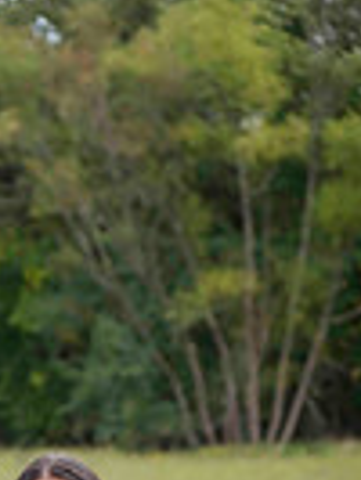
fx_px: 3610
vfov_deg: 7.4
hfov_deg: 5.7
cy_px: 808
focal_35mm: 260
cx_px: -126
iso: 400
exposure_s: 1/400
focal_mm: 80
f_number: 5
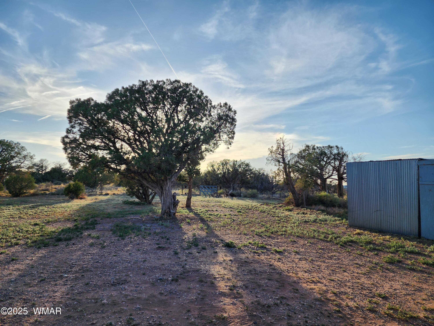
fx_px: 288
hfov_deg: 73.9
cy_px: 163
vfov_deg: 58.9
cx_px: 217
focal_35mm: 23
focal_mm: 6.4
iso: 12
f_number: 1.8
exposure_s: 1/779
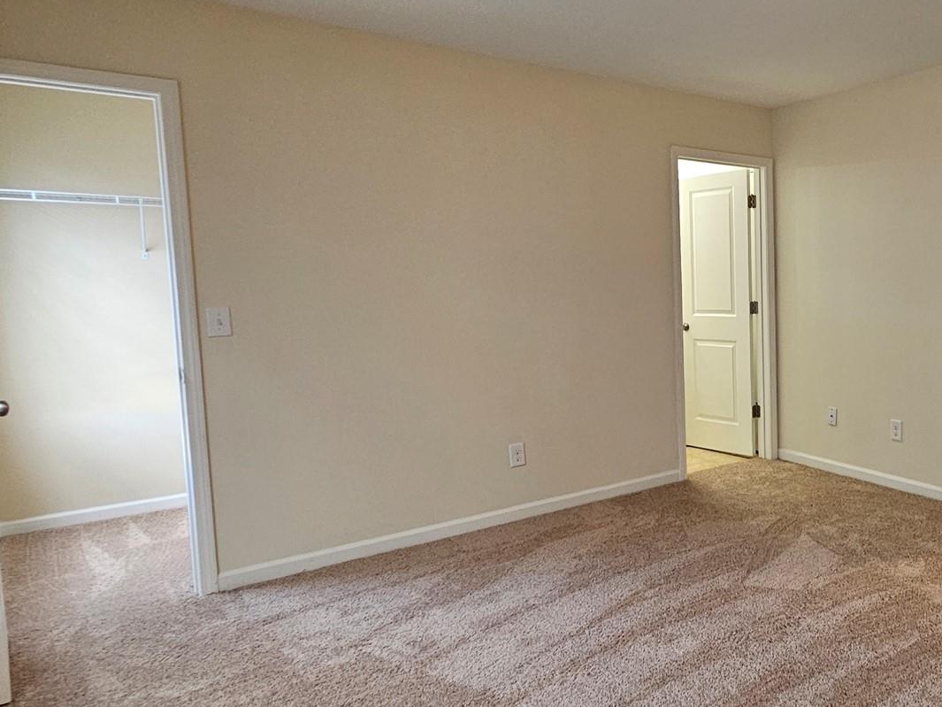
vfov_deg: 54.9
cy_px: 350
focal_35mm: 25
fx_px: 680
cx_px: 793
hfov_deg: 61.7
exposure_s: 1/30
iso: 320
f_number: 2.2
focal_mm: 2.2
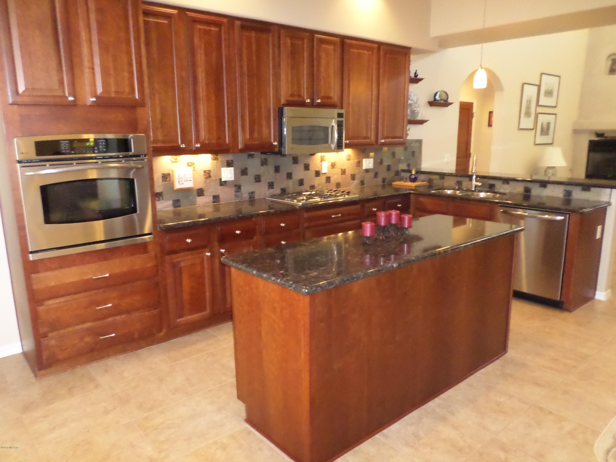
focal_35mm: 25
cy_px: 231
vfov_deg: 54.9
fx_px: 445
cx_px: 308
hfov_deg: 69.4
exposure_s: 1/30
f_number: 2.5
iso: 640
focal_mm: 4.5
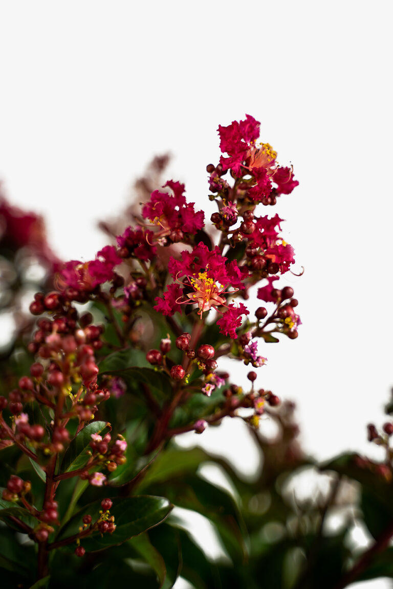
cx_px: 196
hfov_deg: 18.2
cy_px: 294
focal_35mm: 75
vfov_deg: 27.0
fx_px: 1228
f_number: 3.2
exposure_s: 1/200
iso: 250
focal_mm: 75
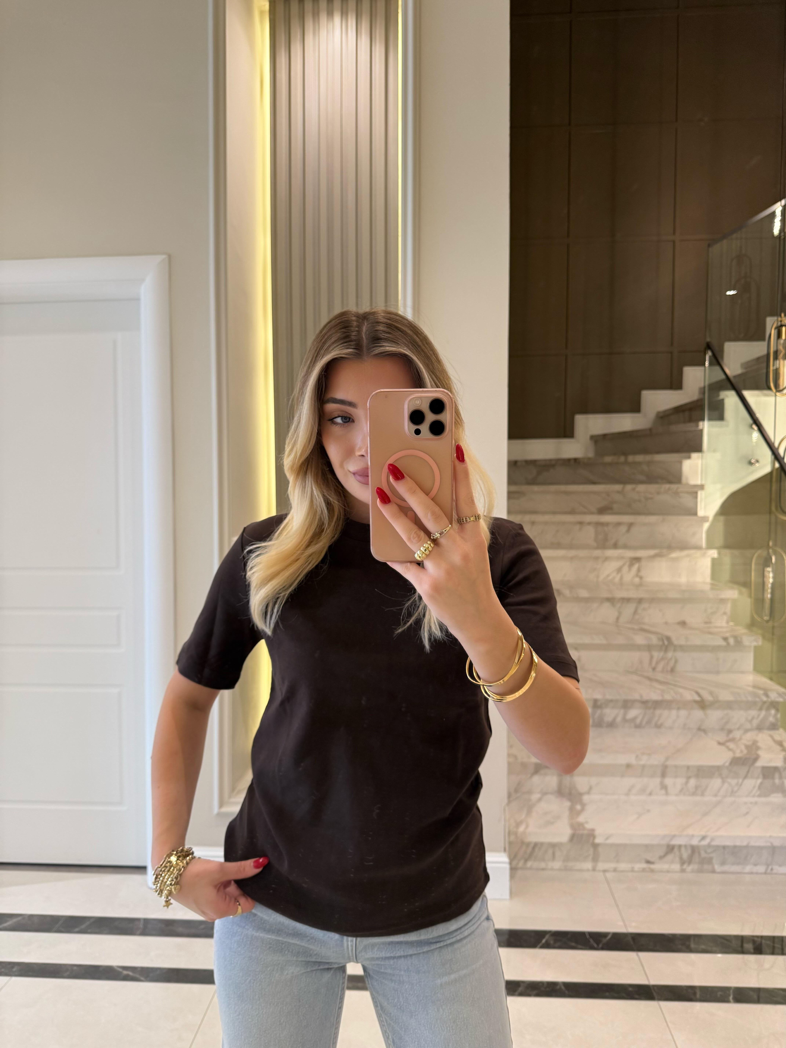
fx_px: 727
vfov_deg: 71.6
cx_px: 393
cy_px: 524
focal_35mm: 24
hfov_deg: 56.8
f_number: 1.78
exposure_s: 1/50
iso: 160
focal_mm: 6.76
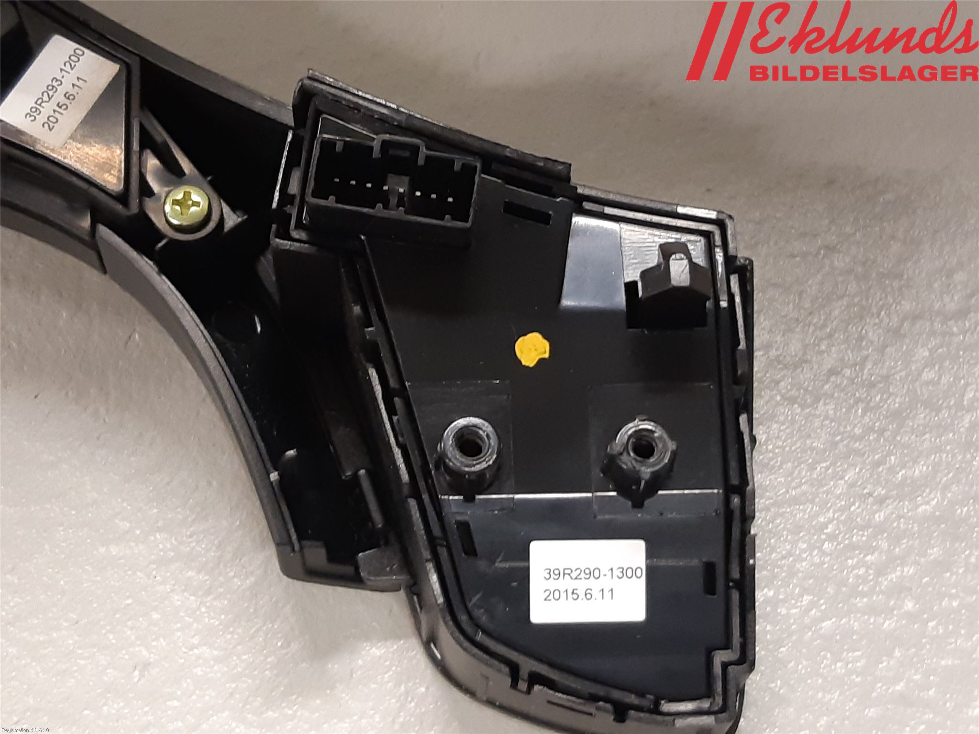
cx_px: 490
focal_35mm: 26
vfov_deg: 53.1
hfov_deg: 67.3
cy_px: 367
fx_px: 735
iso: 160
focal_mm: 3.93
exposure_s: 1/50
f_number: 1.7
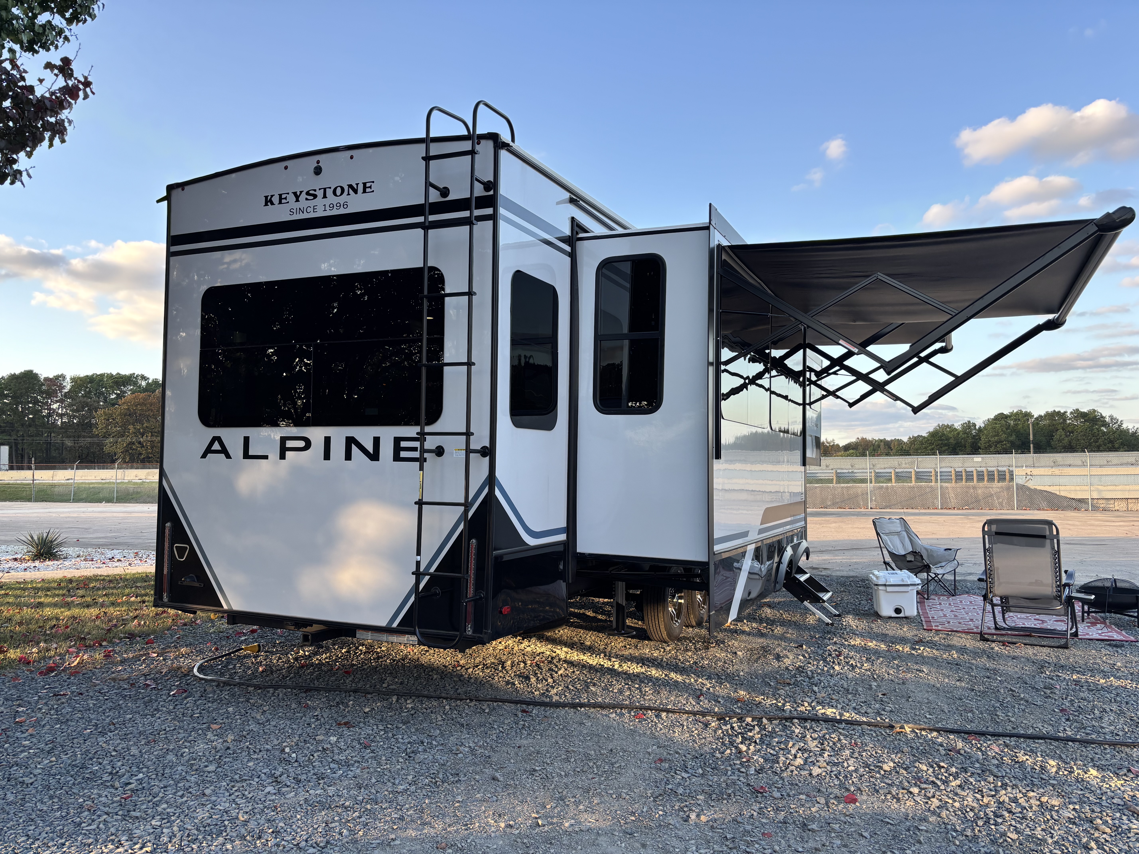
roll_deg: +0.2
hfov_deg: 67.3
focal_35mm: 26
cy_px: 427
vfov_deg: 53.1
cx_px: 570
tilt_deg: +2.7
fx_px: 856
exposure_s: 1/505
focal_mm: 5.96
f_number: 1.6
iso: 50
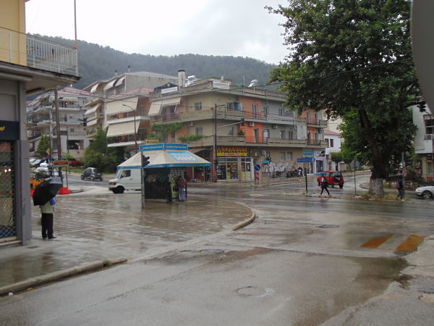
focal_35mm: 34
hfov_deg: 54.0
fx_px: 426
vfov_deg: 41.8
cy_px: 163
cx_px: 217
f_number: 3.3
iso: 80
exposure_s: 1/40
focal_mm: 6.1
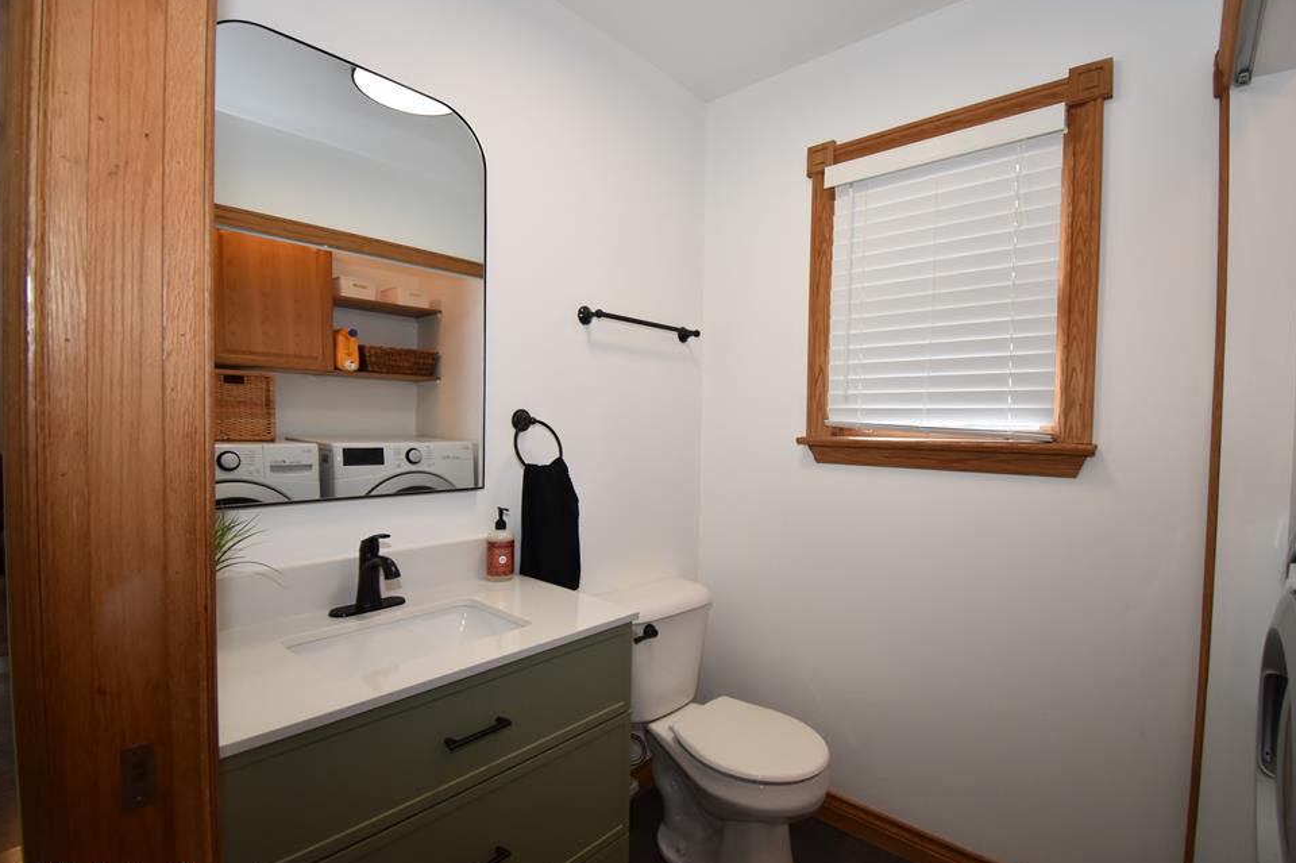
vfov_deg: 73.7
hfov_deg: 96.8
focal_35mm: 16
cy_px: 447
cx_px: 651
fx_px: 576
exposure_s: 1/200
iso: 720
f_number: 5
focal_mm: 10
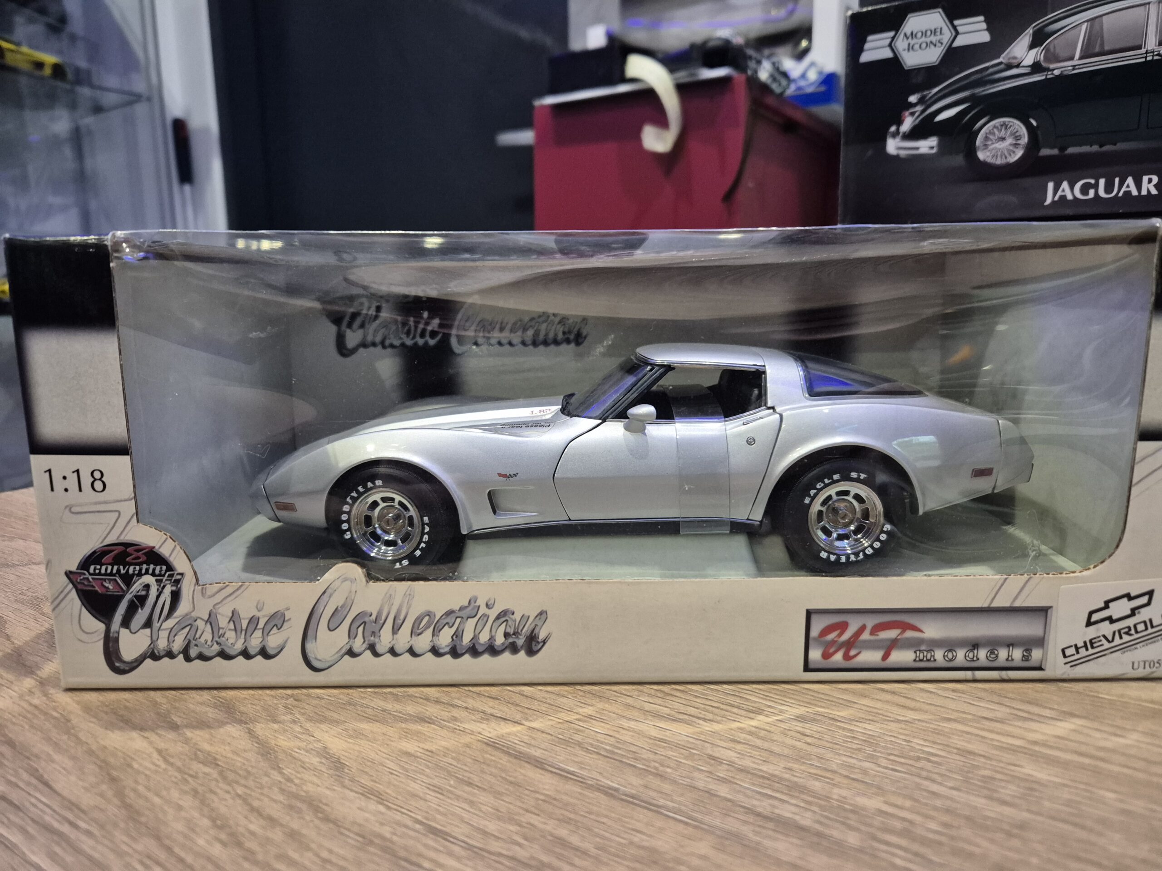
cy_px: 436
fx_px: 772
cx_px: 581
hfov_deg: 73.9
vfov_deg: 58.9
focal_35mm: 23
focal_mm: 5.4
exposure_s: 1/100
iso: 1600
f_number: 1.8
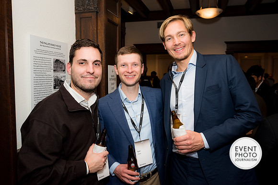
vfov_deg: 40.4
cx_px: 139
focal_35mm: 33
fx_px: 252
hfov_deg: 57.7
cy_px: 92
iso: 800
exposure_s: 1/125
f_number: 5
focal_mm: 31
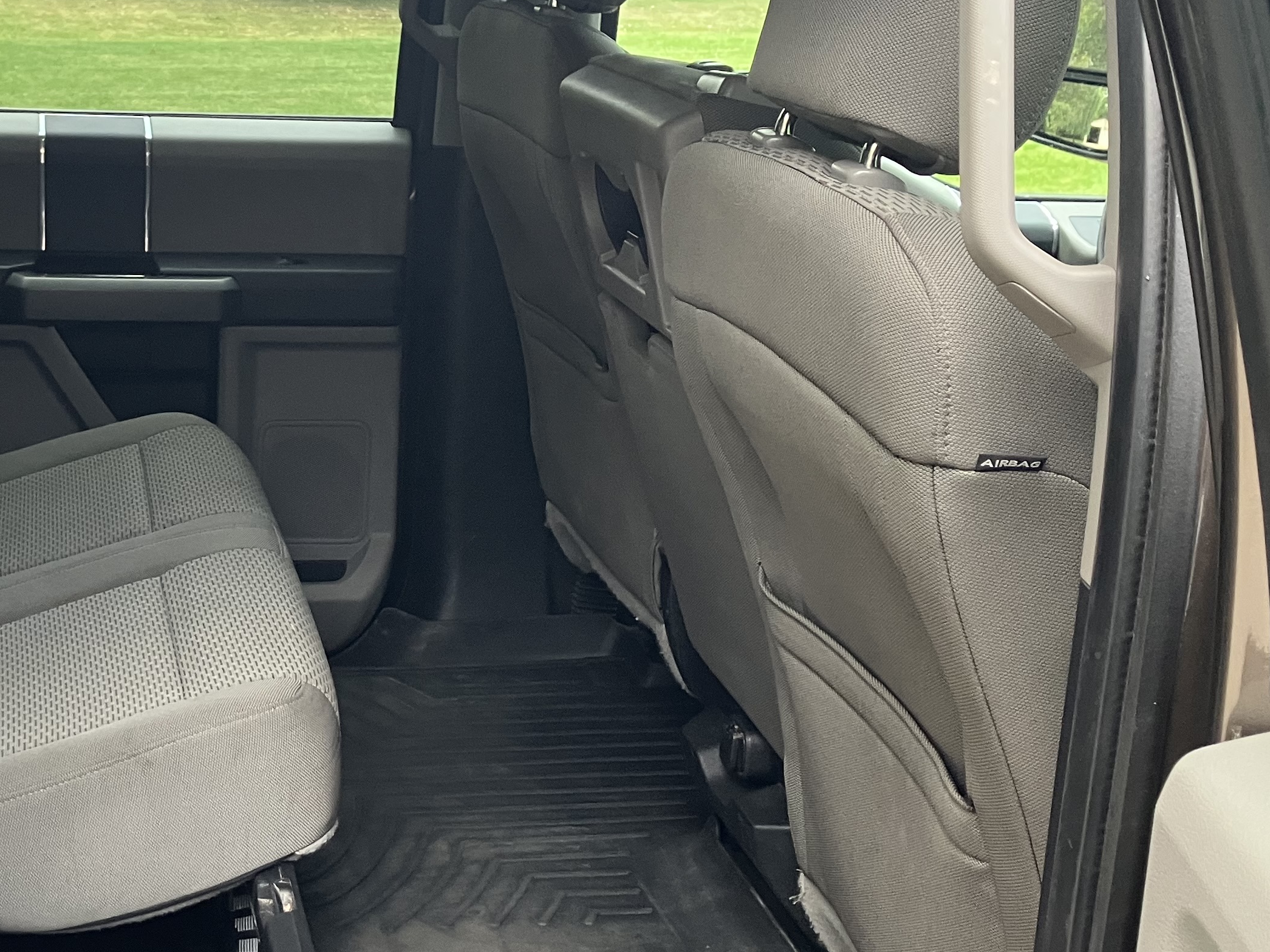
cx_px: 241
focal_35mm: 54
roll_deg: -0.8
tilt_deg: -16.6
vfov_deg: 27.0
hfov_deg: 34.4
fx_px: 1981
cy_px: 466
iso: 125
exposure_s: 1/60
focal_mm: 3.99
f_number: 1.8
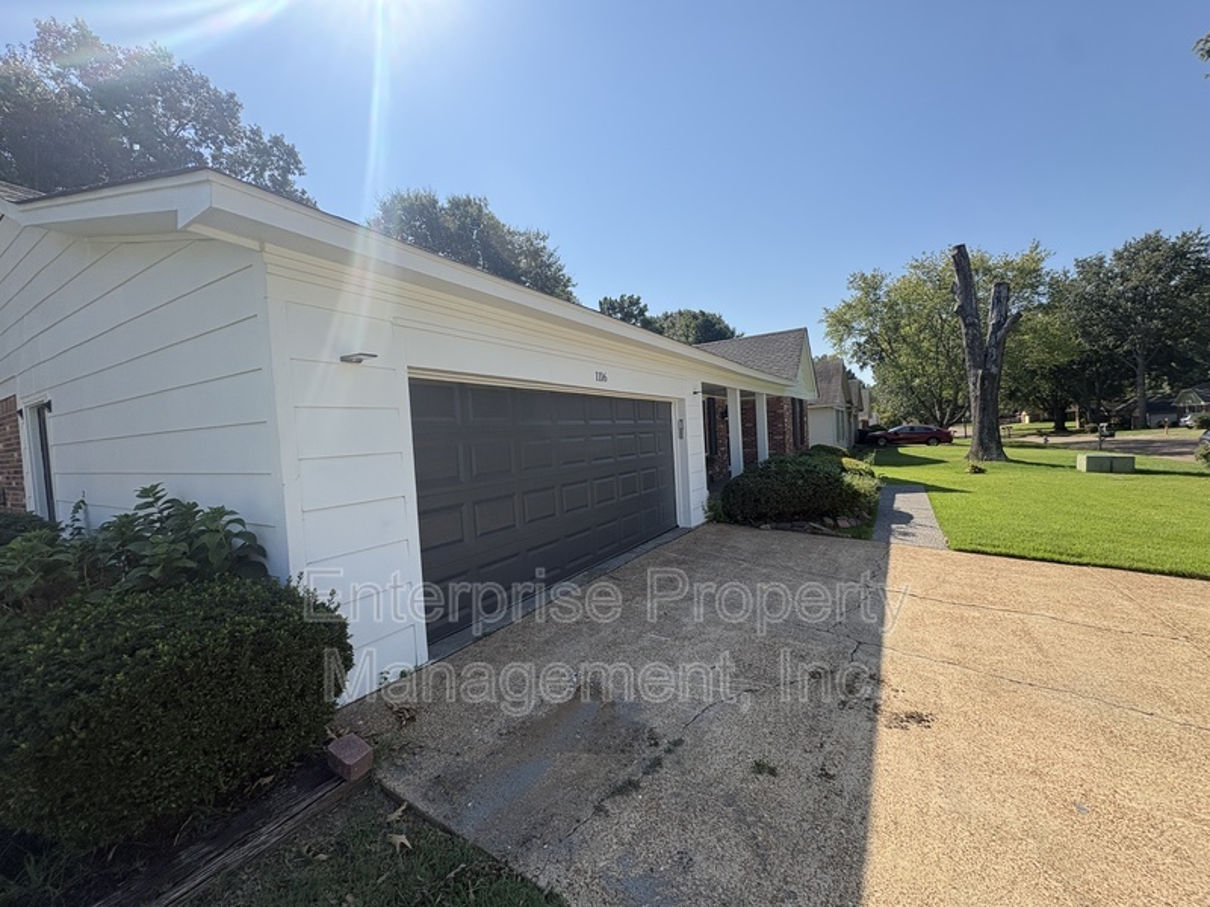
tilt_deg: +0.2
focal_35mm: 14
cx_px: 605
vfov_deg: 85.7
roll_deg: +4.6
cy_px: 454
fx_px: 489
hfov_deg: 102.1
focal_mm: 2.22
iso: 64
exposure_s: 1/1126
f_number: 2.2
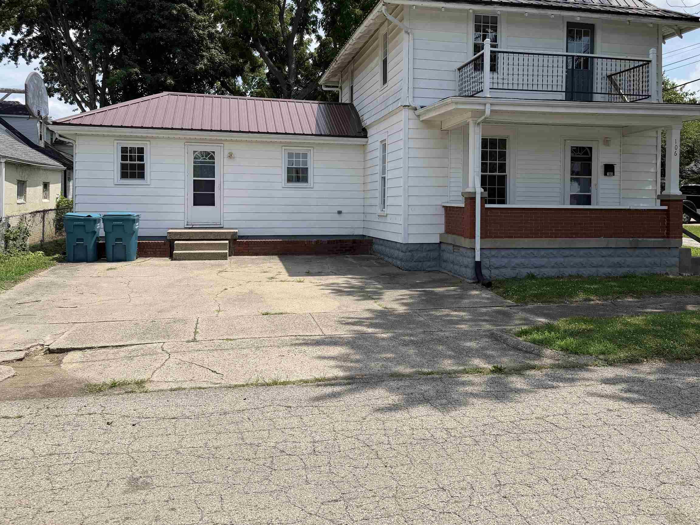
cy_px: 203
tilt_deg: -0.3
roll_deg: -1.3
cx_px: 399
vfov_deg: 43.9
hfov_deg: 56.6
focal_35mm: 32
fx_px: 647
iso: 80
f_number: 1.78
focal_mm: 6.76
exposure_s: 1/4673
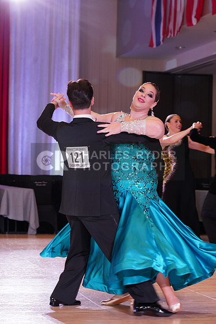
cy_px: 162
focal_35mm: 98
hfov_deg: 14.0
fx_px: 881
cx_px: 108
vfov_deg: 20.8
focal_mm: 98
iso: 1250
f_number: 5
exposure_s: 1/125
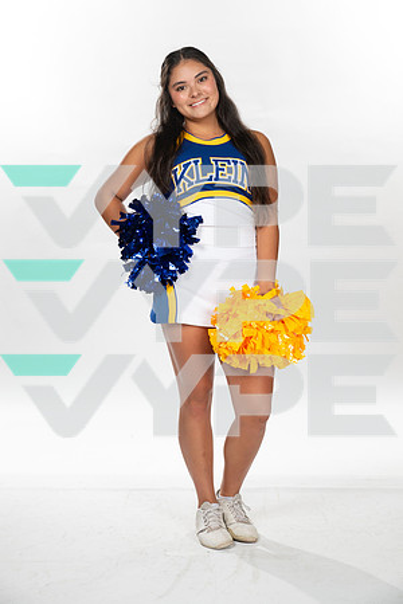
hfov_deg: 21.9
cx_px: 202
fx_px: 1041
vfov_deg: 32.4
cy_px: 302
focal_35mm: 62
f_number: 7.1
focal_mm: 62
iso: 800
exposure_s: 1/320
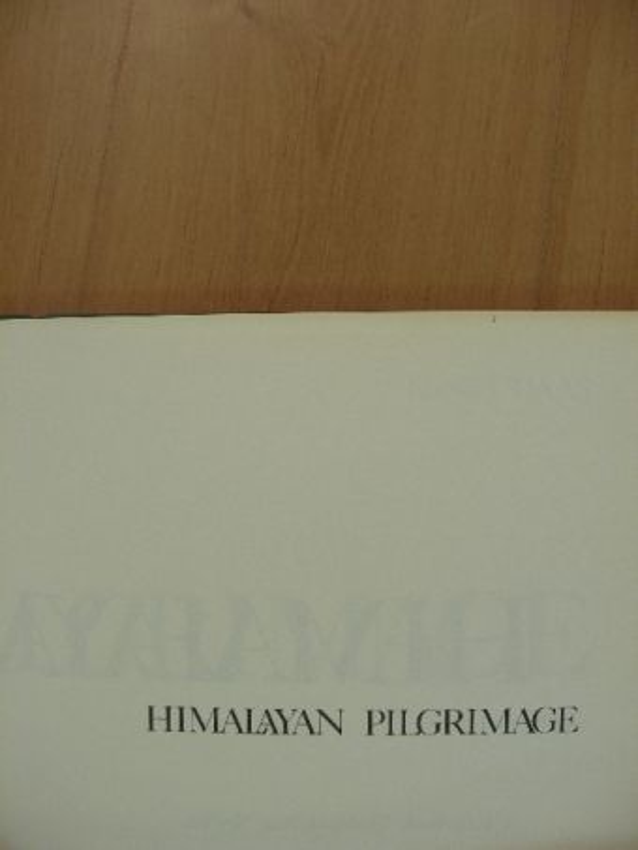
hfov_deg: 37.7
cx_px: 319
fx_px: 933
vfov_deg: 49.0
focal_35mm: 38
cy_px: 425
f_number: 3.5
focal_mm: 6.3
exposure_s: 1/30
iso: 95
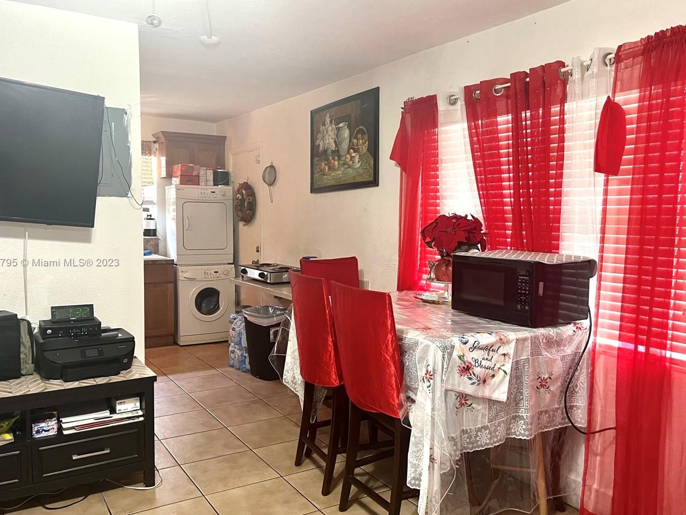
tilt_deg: -5.4
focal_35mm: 30
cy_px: 263
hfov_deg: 60.0
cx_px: 356
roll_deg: -0.6
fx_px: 594
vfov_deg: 46.8
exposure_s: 1/60
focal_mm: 5.7
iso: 250
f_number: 1.5
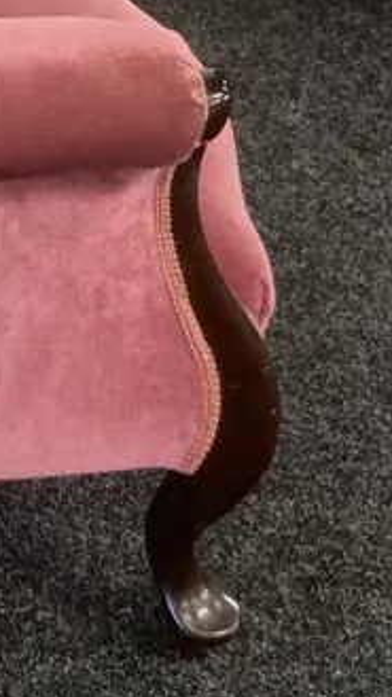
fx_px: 1756
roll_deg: -1.0
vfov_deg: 21.6
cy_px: -4
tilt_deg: -26.6
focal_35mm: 95
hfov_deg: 11.6
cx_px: -352
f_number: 1.8
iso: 100
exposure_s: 1/50
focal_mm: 3.99
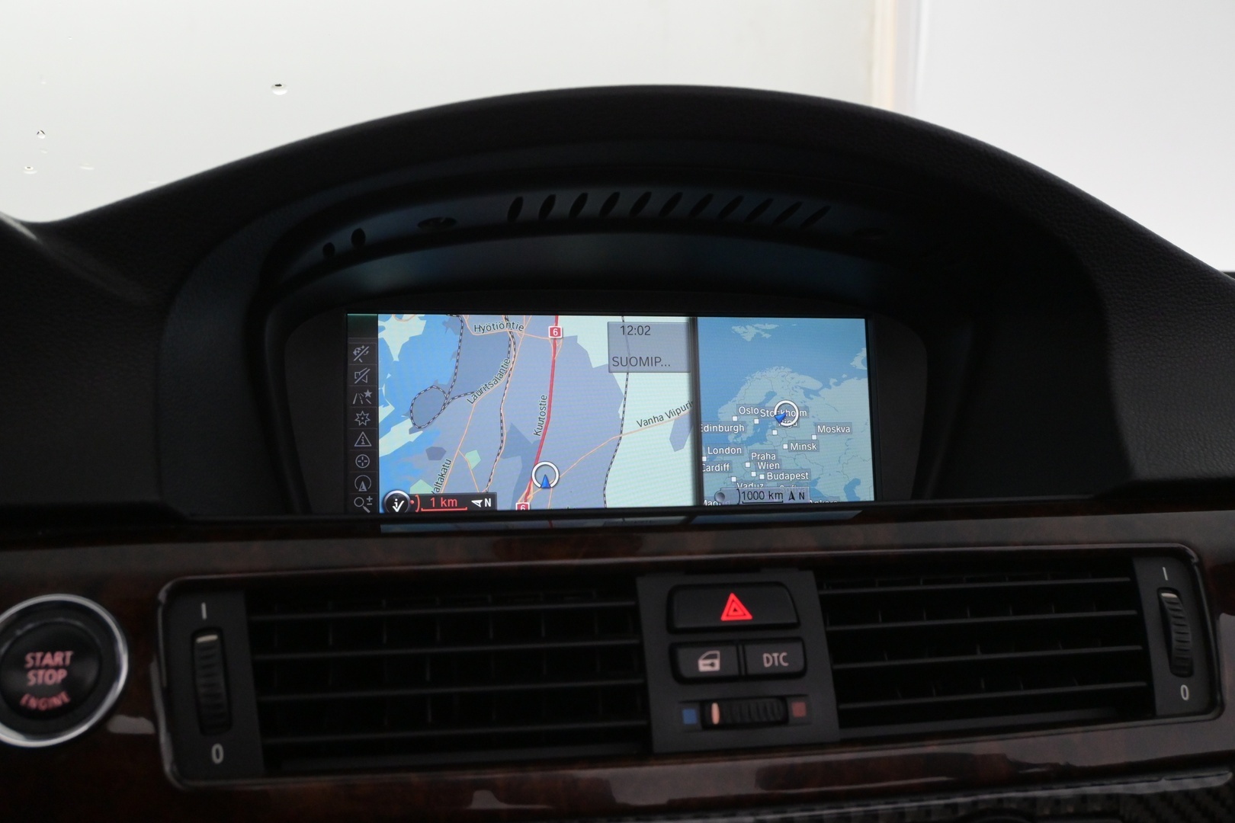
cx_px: 618
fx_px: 1132
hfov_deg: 57.2
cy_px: 412
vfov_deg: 40.0
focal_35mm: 33
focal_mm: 22
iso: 2500
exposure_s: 1/60
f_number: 6.3
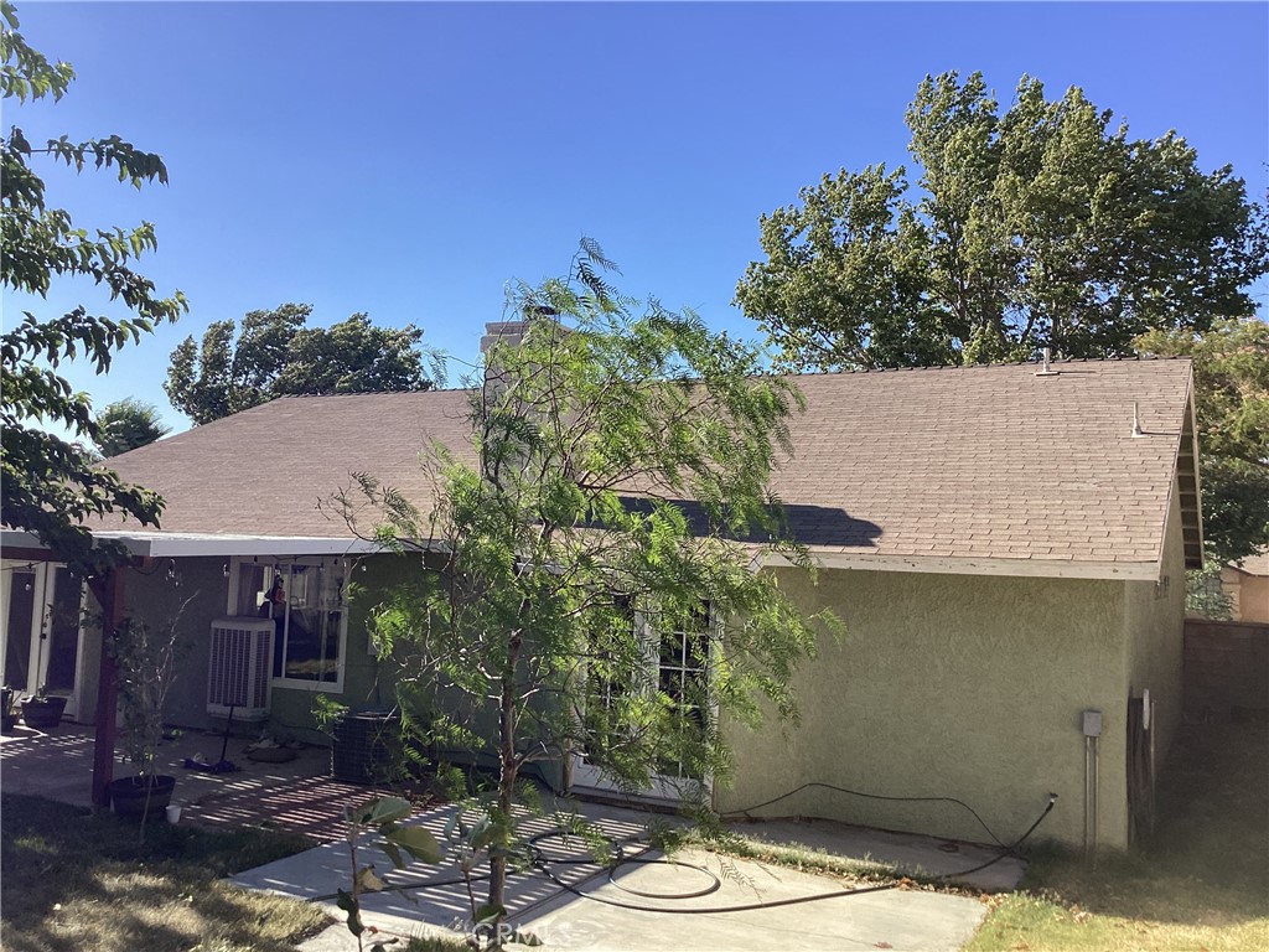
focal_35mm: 31
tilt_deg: +2.3
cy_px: 476
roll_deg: -2.7
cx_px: 634
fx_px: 1136
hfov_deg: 58.4
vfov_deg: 45.4
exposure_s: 1/1072
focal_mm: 3.3
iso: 25
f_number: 2.4
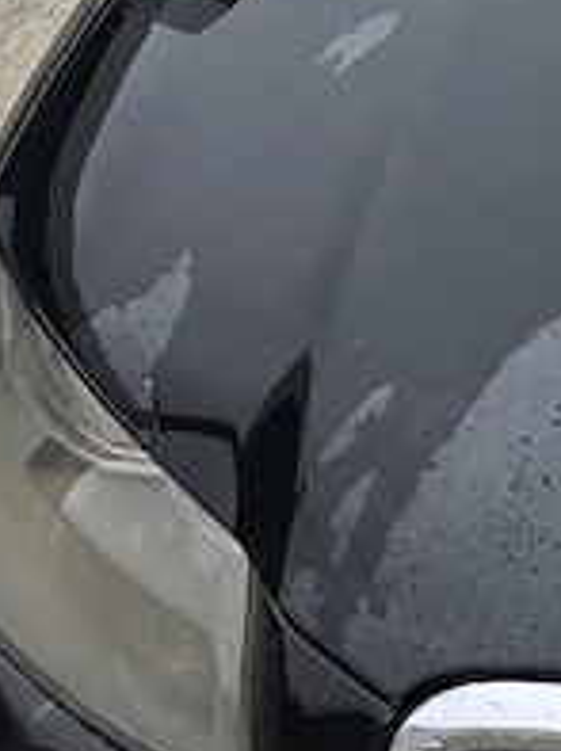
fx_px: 3382
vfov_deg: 12.3
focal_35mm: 156
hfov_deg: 8.0
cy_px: -259
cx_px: 1744
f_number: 1.7
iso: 40
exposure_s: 1/180
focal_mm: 6.3
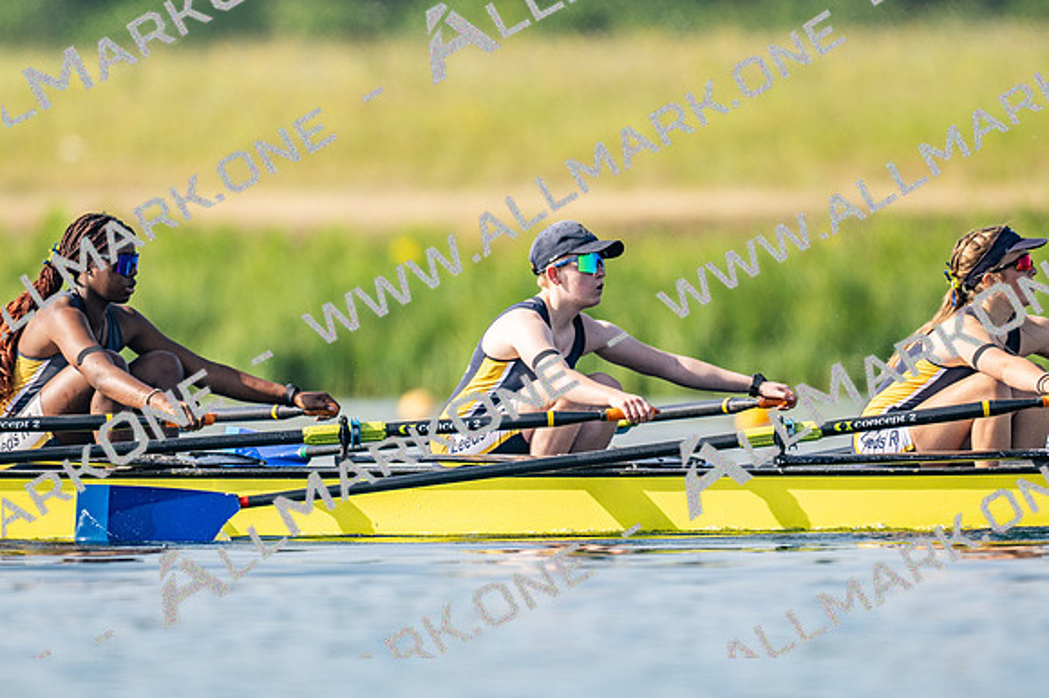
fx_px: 26209
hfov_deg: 2.3
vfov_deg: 1.5
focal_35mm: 900
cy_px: 349
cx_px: 524
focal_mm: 600
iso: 200
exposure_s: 1/2500
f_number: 4
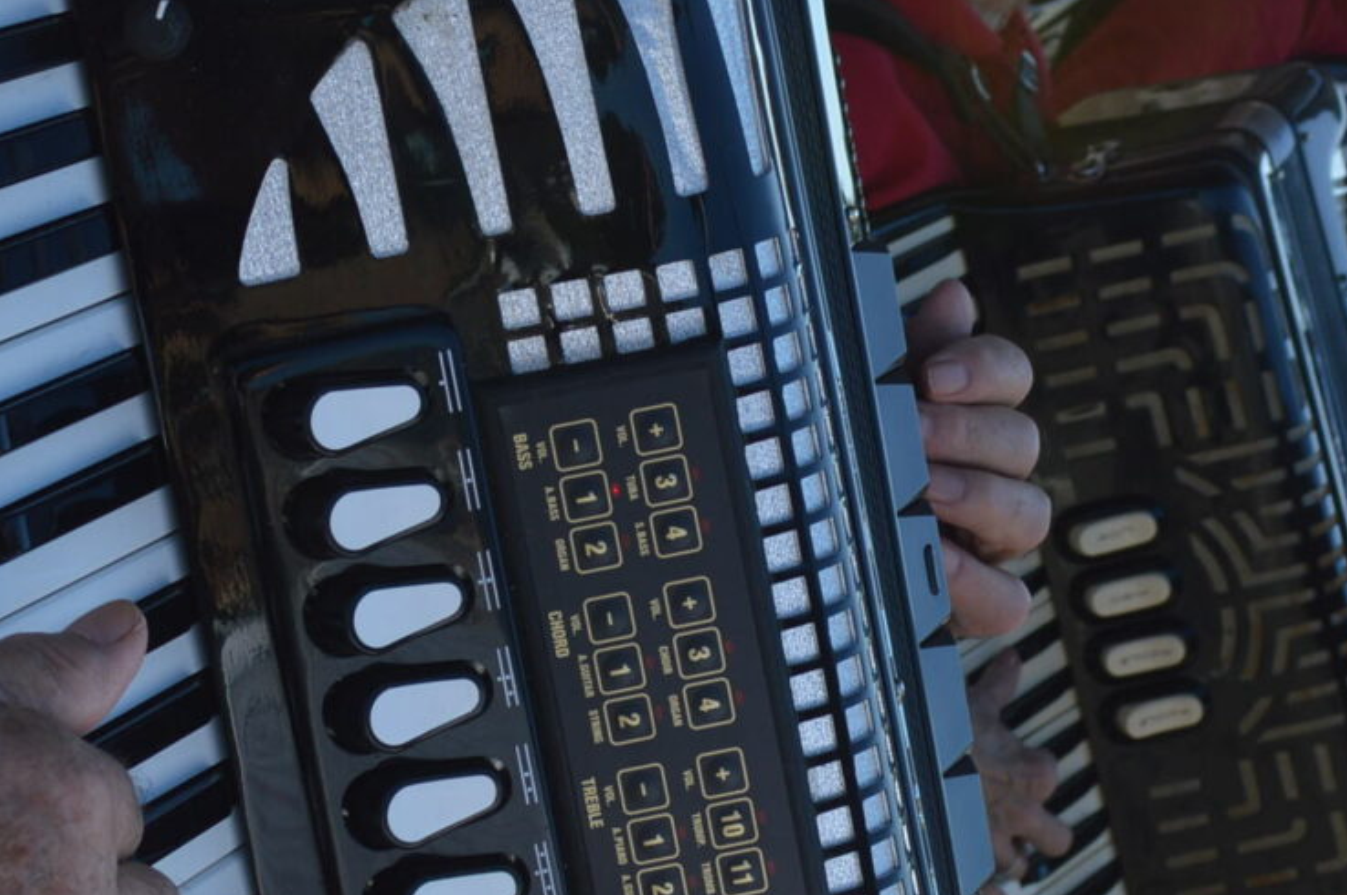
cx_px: 658
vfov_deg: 13.6
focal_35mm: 100
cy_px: 174
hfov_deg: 20.4
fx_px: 3738
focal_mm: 24
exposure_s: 1/200
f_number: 7.1
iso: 100
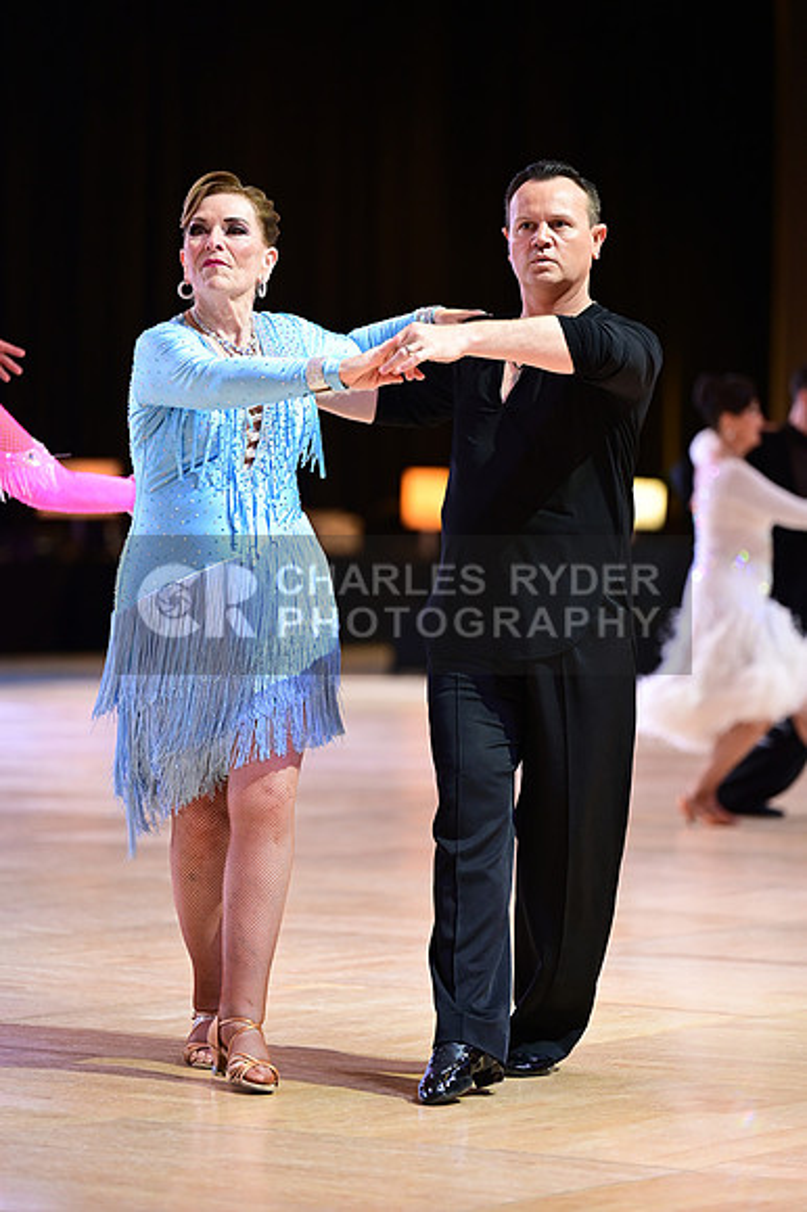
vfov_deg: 13.7
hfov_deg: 9.1
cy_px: 606
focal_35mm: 150
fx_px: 5049
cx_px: 404
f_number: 2.8
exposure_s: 1/400
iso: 2000
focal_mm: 150
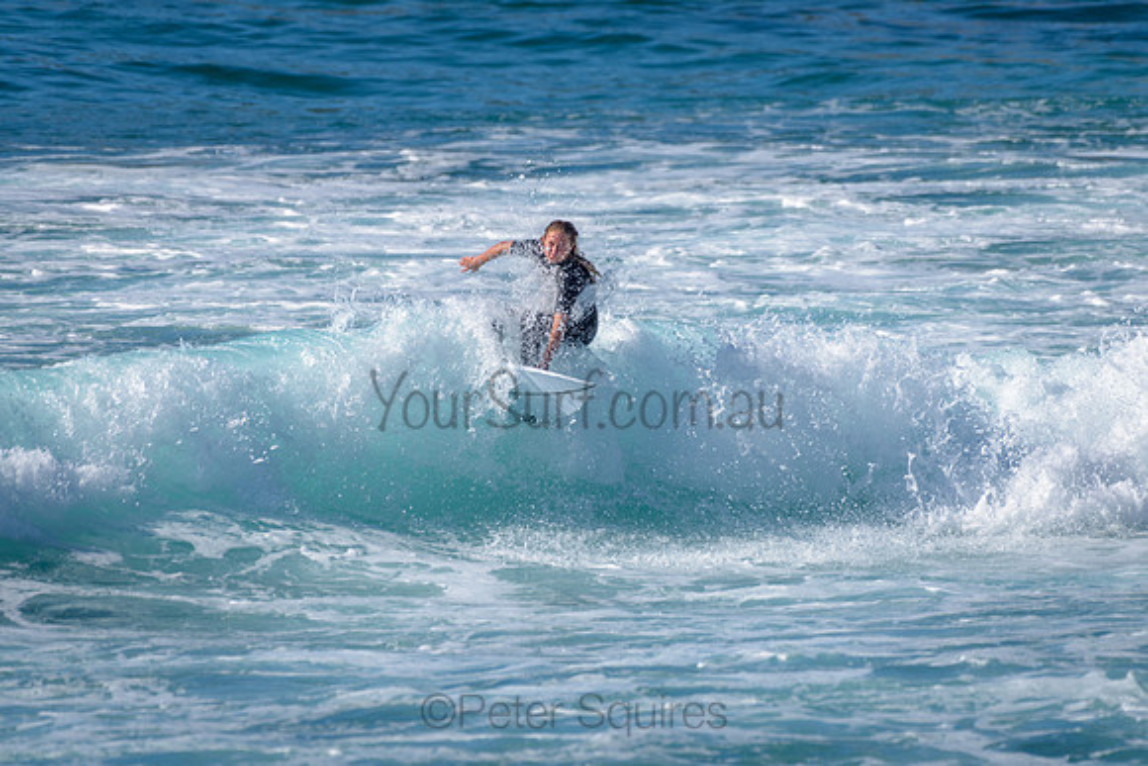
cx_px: 557
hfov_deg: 3.4
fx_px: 19546
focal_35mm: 613
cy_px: 297
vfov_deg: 2.2
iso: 140
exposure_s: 1/2000
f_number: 5.6
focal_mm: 500
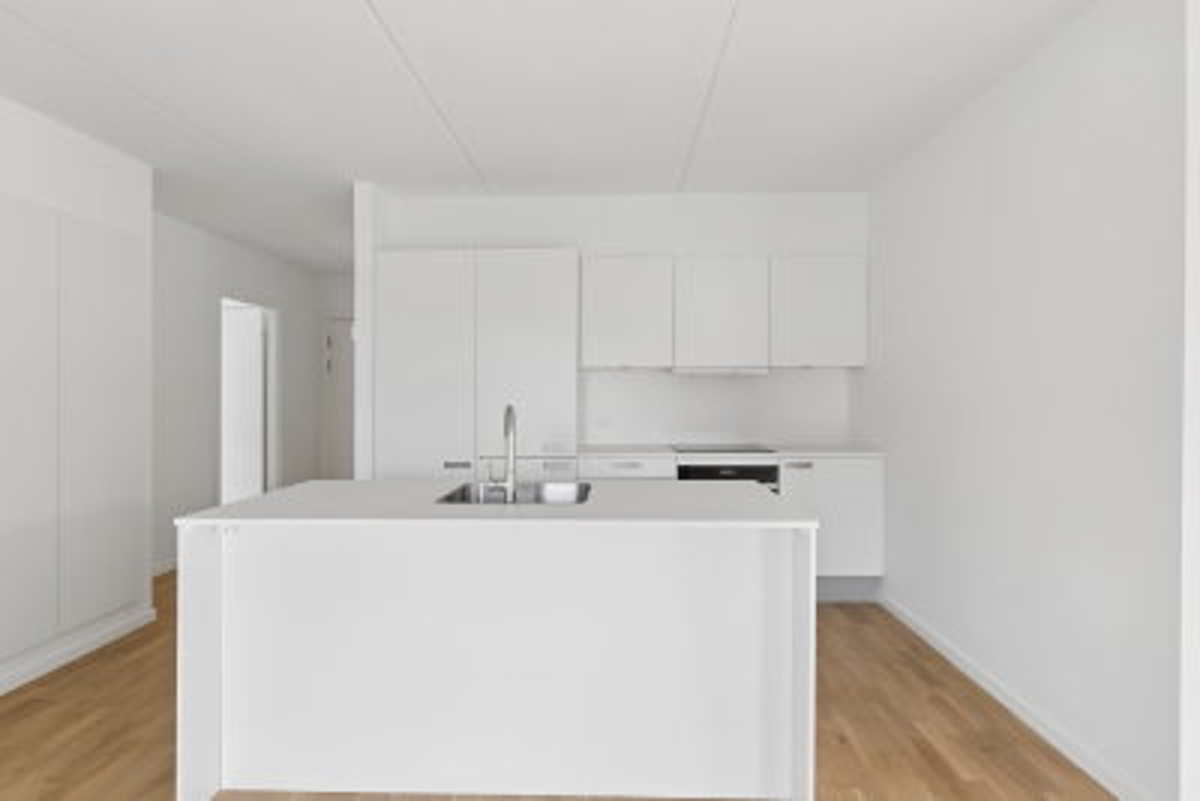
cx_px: 600
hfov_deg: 87.6
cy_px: 400
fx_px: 625
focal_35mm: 19
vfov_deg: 65.3
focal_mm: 12.5
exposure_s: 1/13
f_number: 8
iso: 200
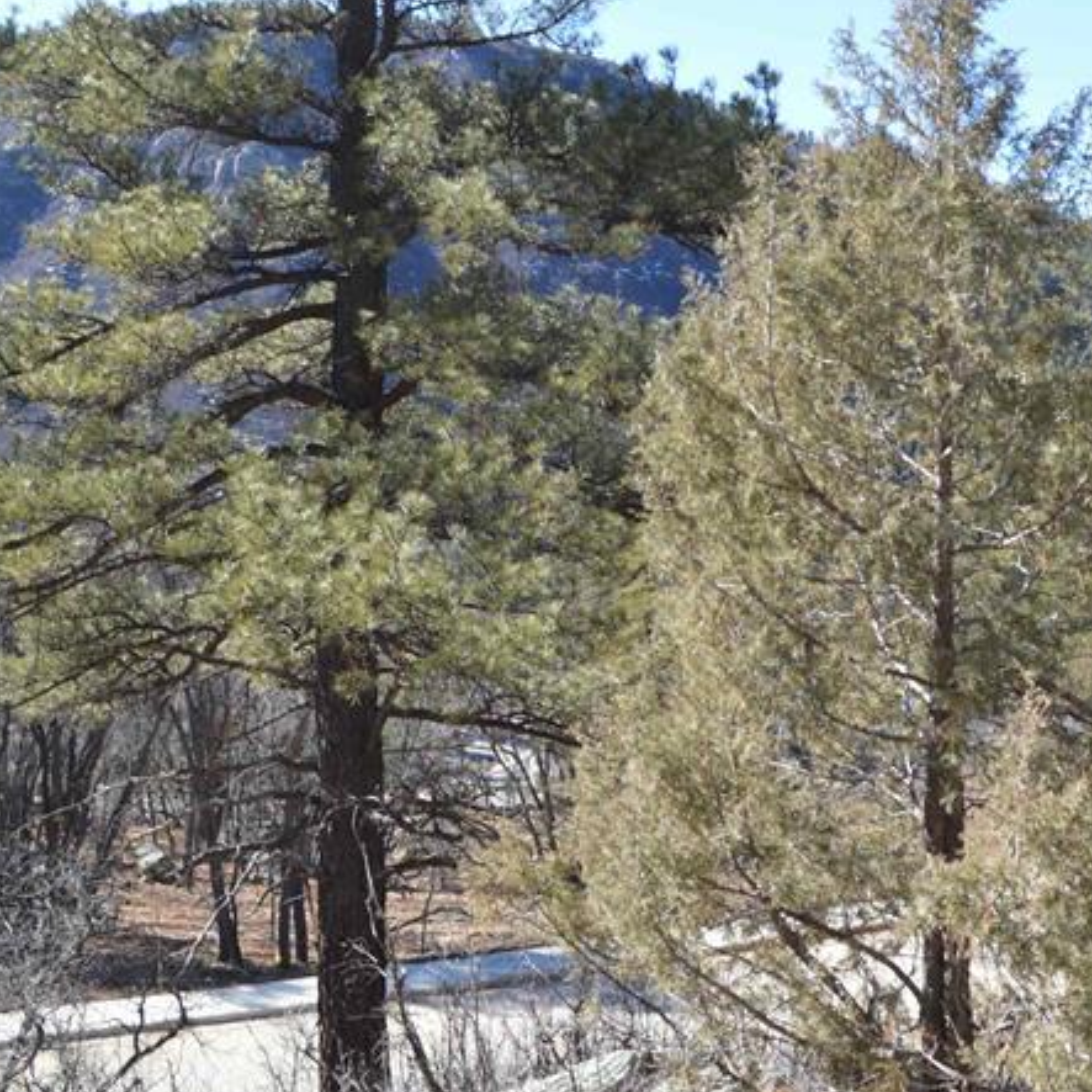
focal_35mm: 53
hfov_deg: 31.6
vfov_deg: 32.2
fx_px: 1892
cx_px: 816
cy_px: 471
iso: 100
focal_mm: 18
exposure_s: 1/160
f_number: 6.3
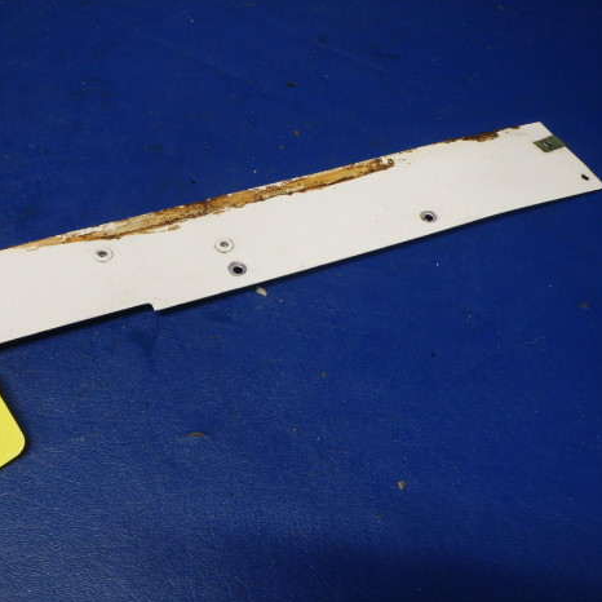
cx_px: 245
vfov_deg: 48.4
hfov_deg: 48.2
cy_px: 297
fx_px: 669
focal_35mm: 34
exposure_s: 1/30
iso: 250
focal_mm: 5
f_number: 3.9
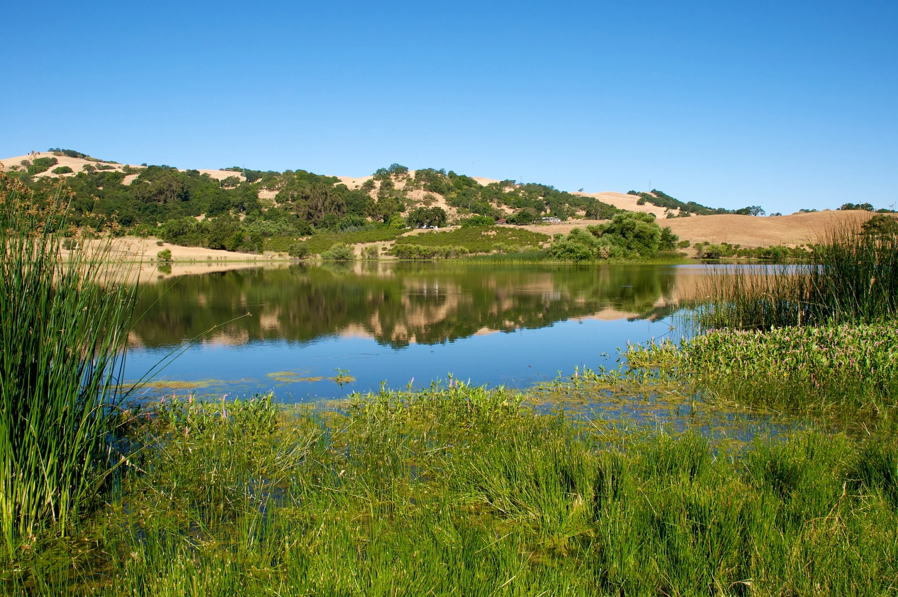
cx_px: 449
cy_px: 298
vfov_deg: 43.5
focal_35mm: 30
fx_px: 747
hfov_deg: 62.0
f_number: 11
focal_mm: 20
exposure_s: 1/200
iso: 200
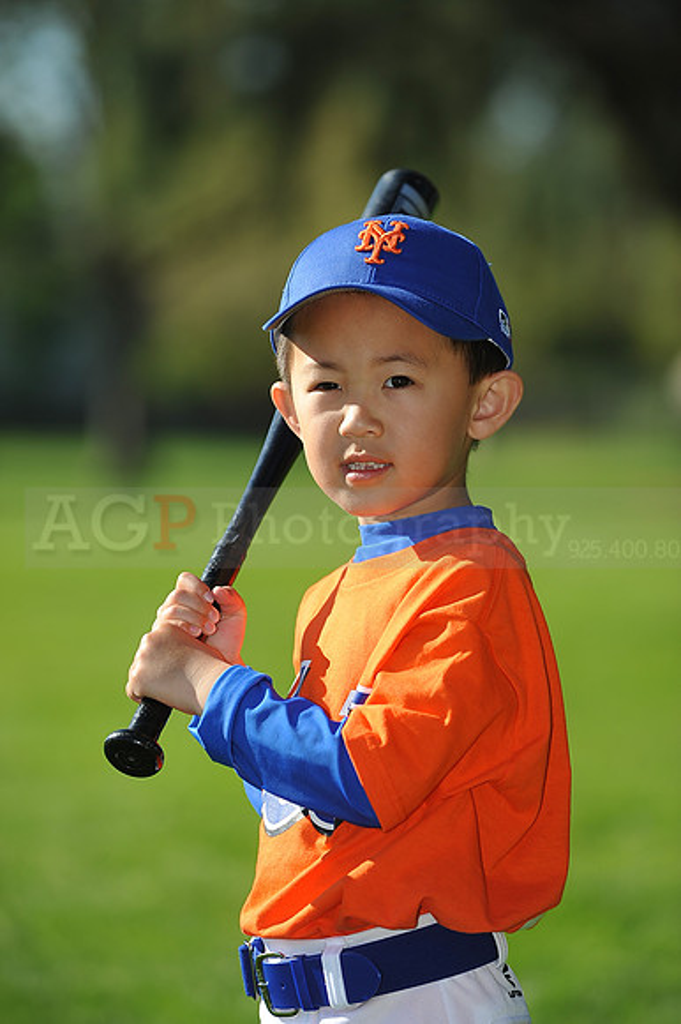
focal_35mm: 200
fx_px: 5681
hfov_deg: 6.9
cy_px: 512
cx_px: 340
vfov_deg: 10.3
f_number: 4.5
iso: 200
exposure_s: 1/1250
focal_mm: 200
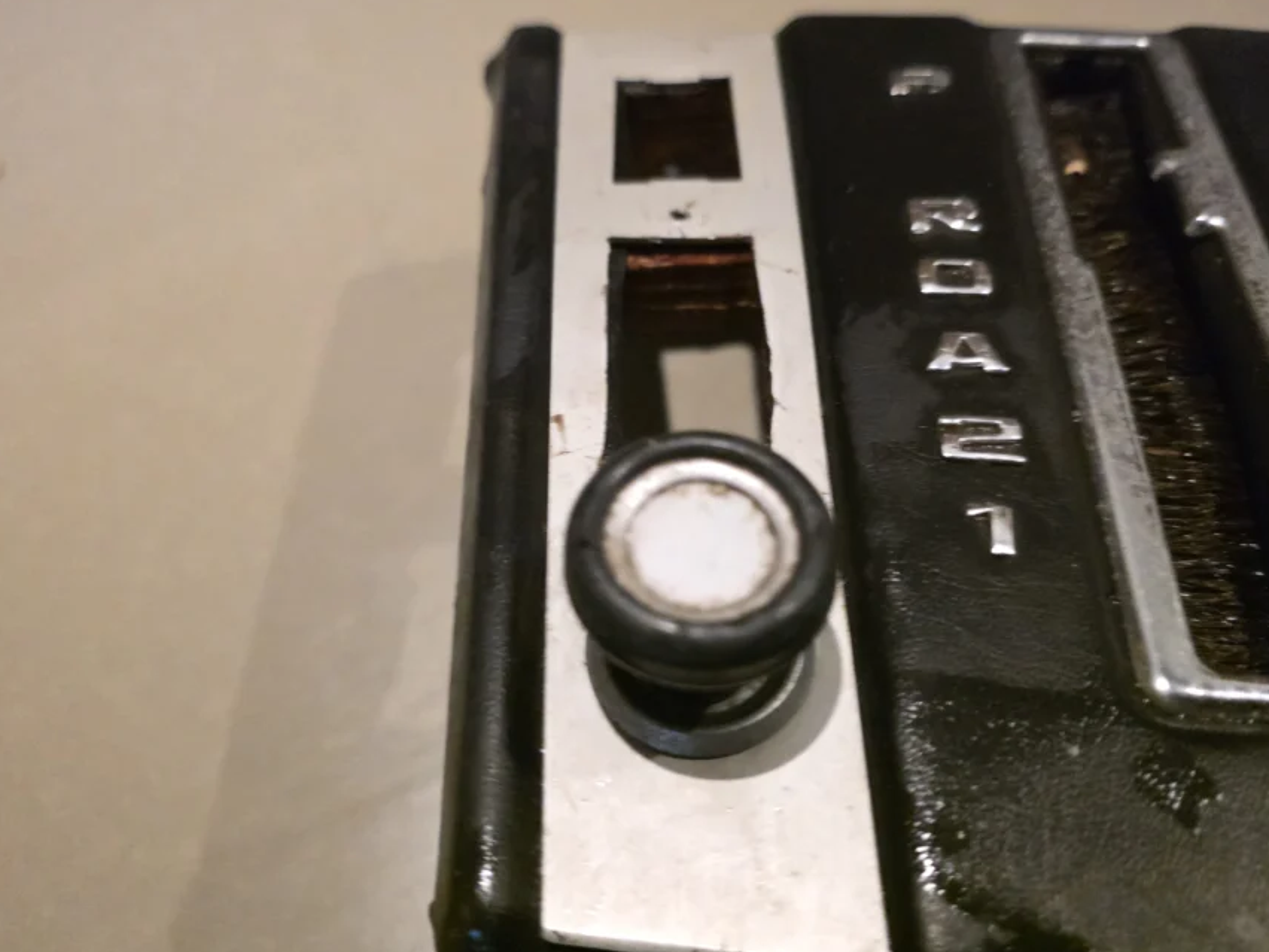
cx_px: 666
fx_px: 990
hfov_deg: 65.3
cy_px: 454
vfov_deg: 51.3
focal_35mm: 27
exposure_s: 1/100
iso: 1600
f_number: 1.7
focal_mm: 6.3
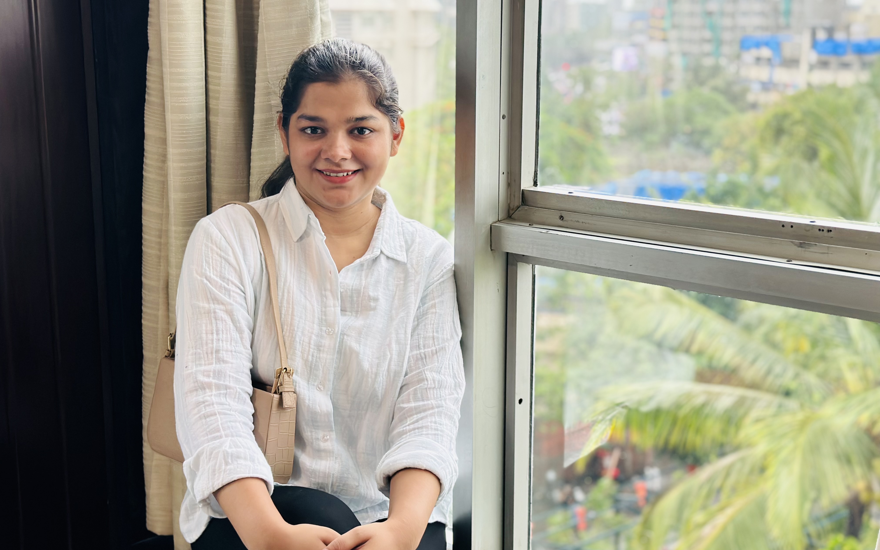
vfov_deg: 25.3
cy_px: 266
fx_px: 1223
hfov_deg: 39.6
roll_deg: -0.3
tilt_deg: -11.8
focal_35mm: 51
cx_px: 439
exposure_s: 1/60
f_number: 1.78
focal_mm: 6.86
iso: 160
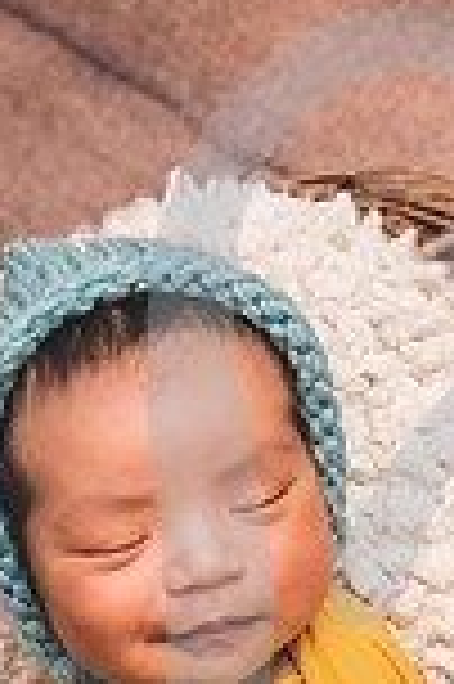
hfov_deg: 14.3
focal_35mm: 95
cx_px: 297
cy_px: 765
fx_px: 1801
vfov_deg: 20.4
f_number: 2.8
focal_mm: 32
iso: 200
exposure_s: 1/200
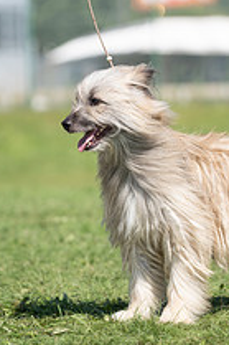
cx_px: 157
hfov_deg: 5.7
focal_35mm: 241
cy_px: 114
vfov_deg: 8.5
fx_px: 2303
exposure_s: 1/1250
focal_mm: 112
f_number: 2.8
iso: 100
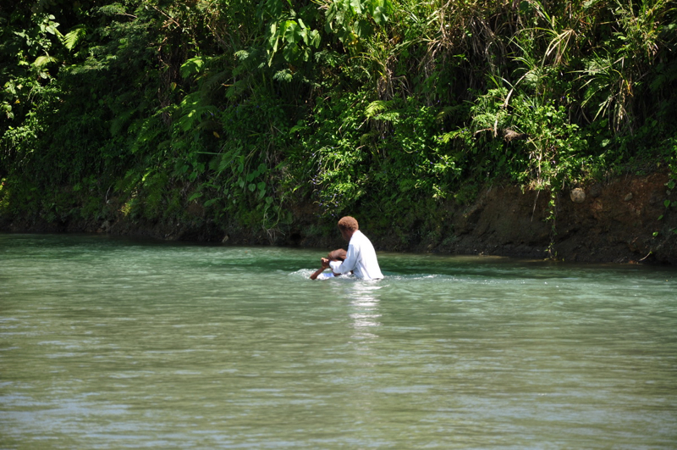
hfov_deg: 13.1
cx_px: 338
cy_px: 225
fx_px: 2958
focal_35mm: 158
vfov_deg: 8.7
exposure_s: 1/160
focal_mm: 105
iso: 100
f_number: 5.6
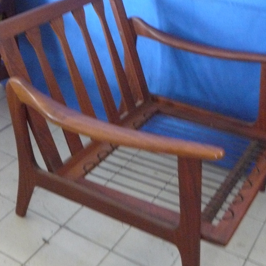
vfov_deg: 34.7
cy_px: 139
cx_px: 152
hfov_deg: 34.6
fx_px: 426
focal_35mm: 49
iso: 800
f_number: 2.8
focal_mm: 6
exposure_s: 1/8
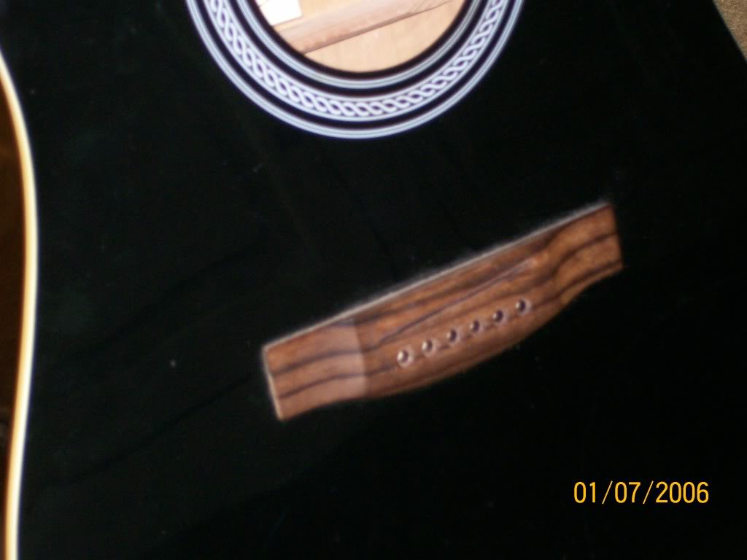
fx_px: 2331
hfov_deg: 18.2
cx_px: 374
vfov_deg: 13.7
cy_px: 280
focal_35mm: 108
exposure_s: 1/125
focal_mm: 18
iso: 140
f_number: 4.8
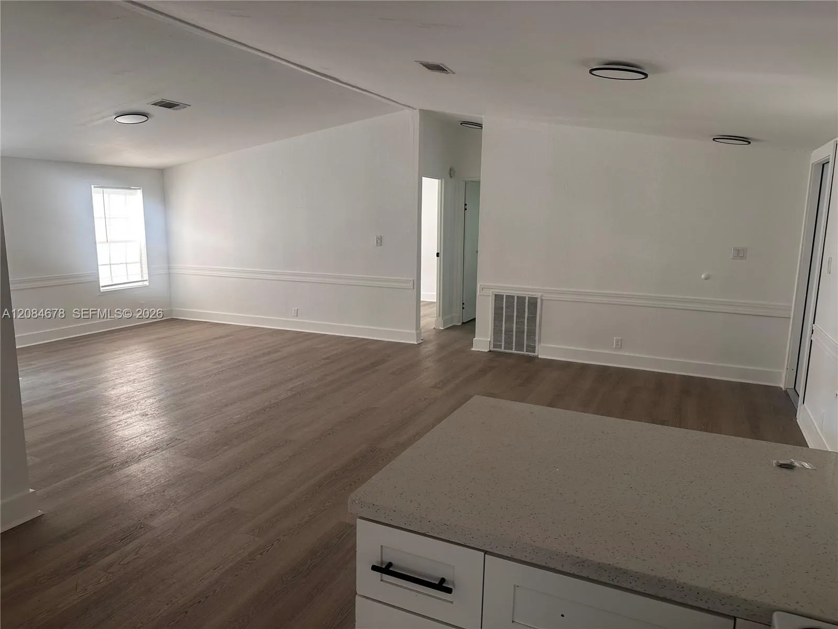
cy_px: 314
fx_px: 581
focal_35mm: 24
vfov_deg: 56.8
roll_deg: -0.2
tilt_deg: -10.7
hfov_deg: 71.6
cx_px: 419
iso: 80
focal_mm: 6.86
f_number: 1.78
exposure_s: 1/121
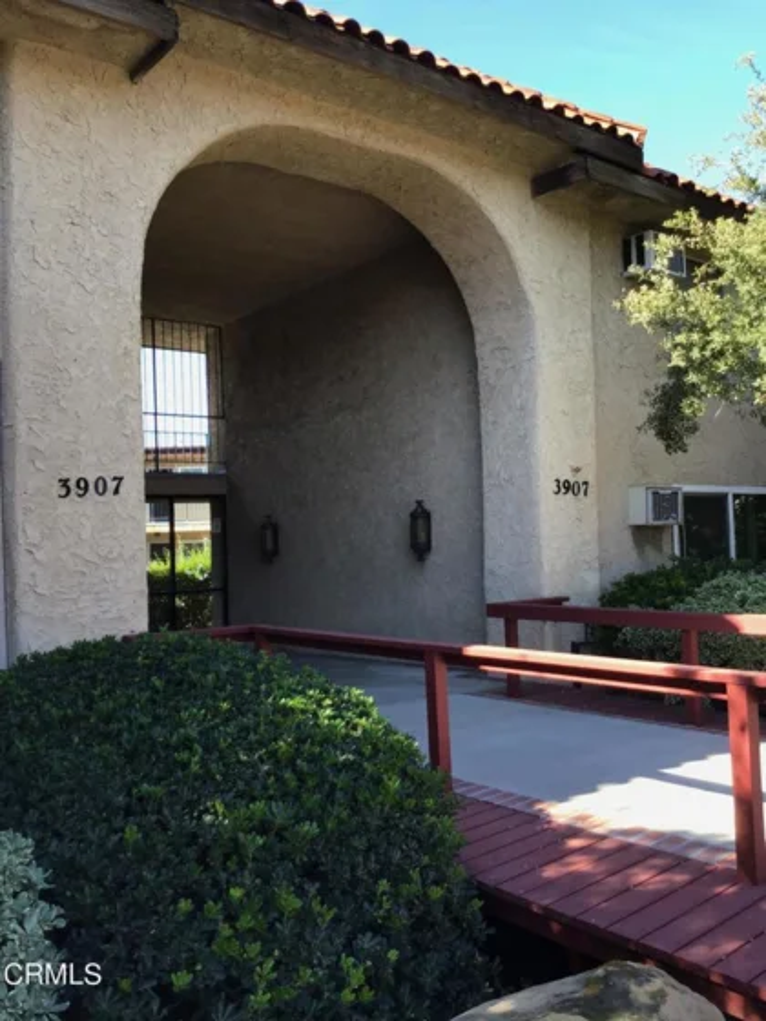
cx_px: 383
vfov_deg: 58.4
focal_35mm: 31
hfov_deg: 45.4
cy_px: 510
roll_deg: +1.1
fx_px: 915
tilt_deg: +2.7
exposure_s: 1/179
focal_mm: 3.3
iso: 25
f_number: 2.4
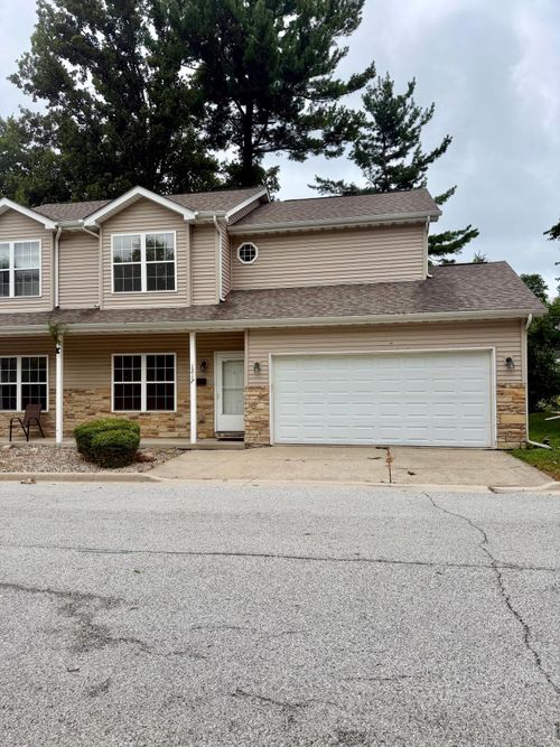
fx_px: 518
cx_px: 280
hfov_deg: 56.8
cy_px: 374
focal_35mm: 24
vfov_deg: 71.6
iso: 80
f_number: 1.78
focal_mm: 6.76
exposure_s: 1/2169
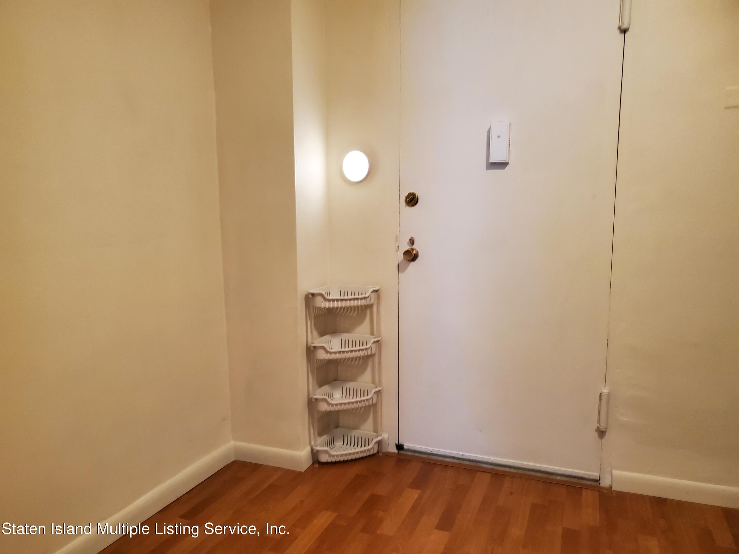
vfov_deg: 53.1
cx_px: 370
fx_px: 555
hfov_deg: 67.3
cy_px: 277
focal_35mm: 26
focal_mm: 4.3
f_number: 1.5
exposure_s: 1/40
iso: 400
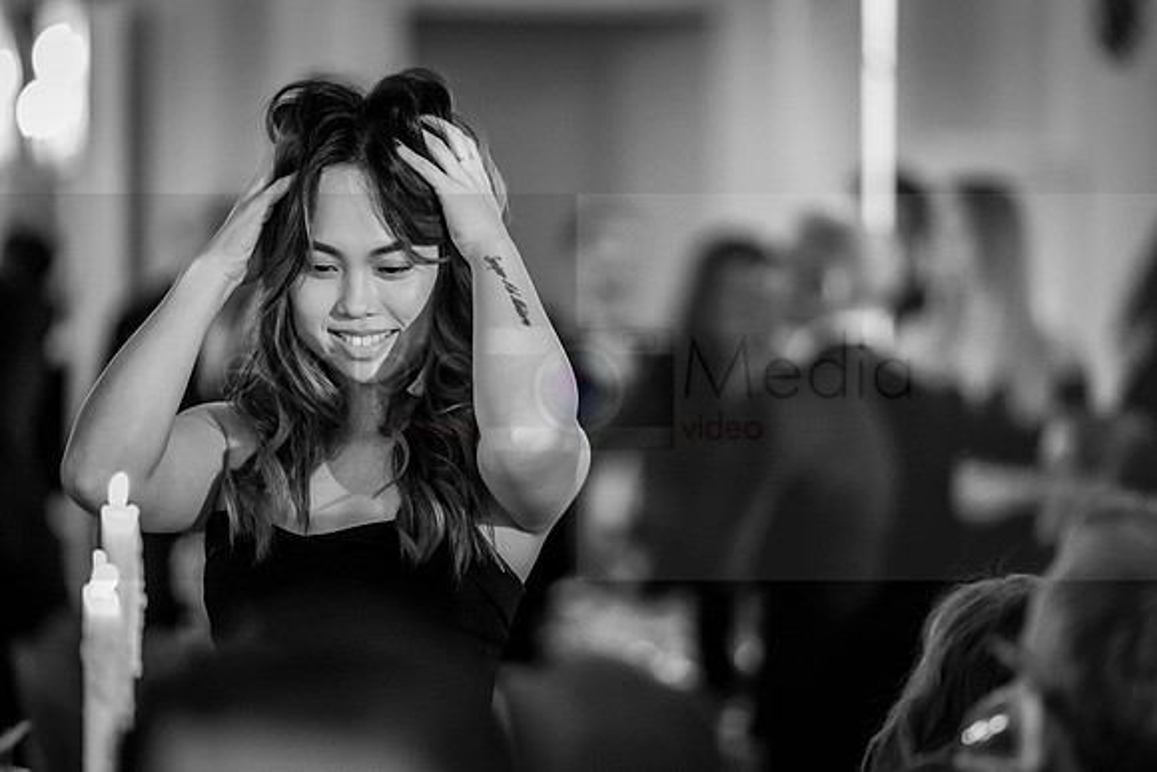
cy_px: 376
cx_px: 635
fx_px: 7055
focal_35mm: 219
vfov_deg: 6.3
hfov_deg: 9.4
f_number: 2.8
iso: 6400
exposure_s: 1/125
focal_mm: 200
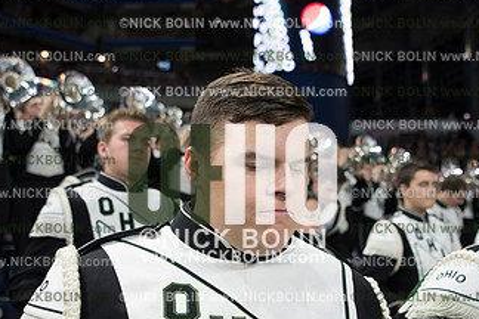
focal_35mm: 43
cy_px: 194
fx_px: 572
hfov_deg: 45.4
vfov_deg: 31.1
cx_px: 232
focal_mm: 24
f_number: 2.8
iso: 1250
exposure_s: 1/320
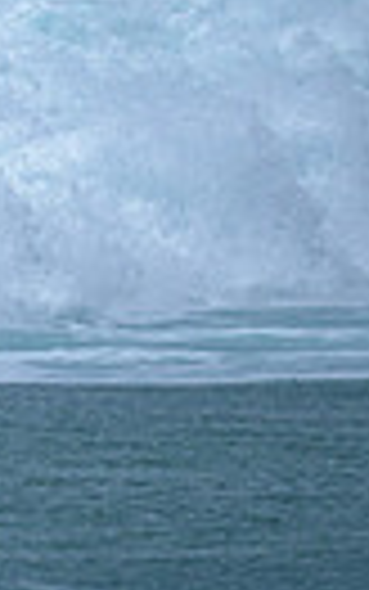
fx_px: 79801
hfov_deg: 0.3
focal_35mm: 4965
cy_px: 63
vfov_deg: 0.4
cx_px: -933
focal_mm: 800
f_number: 6.3
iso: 280
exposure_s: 1/3200
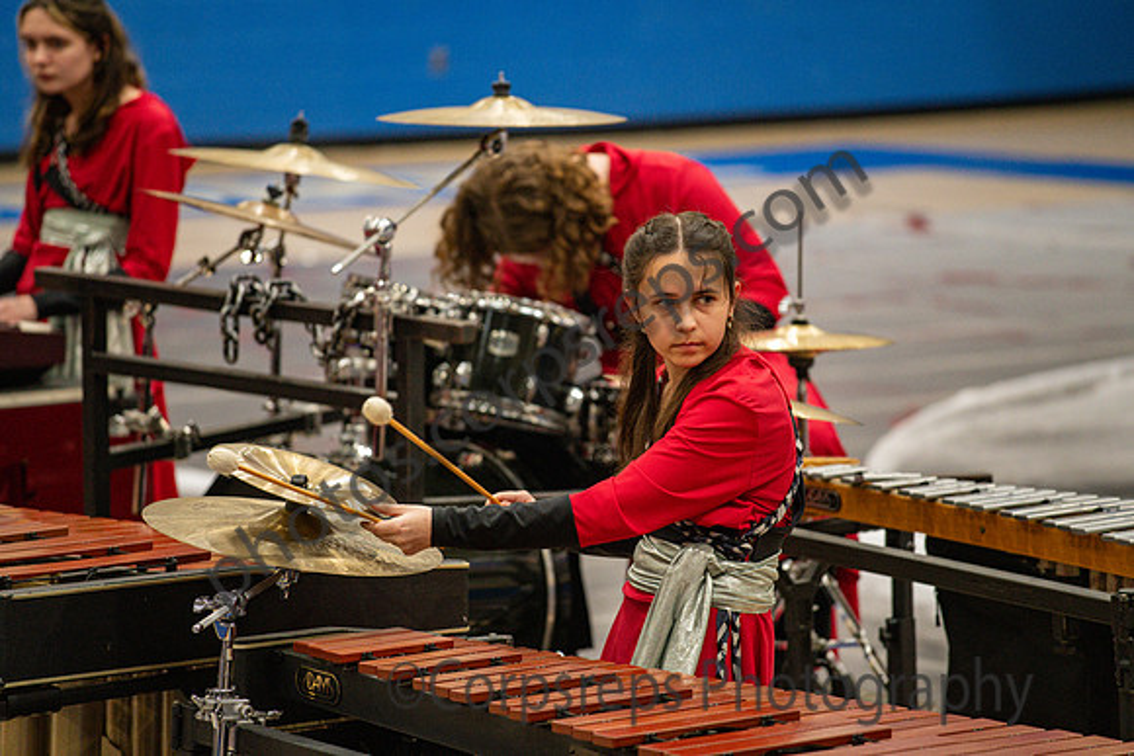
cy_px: 378
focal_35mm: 200
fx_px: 6301
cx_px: 567
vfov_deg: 6.9
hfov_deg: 10.3
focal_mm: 200
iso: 3600
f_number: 4
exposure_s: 1/500
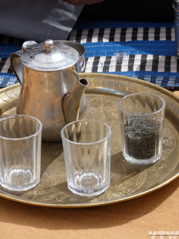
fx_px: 807
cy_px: 120
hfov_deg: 12.7
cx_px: 90
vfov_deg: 16.8
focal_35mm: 117
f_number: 5.1
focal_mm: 21
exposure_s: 1/500
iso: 80
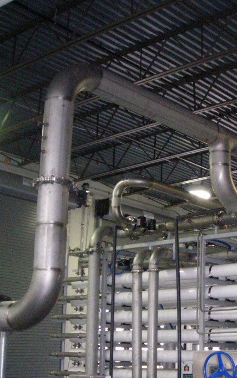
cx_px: 238
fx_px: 610
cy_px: 199
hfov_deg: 21.2
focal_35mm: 59
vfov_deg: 34.5
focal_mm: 6.3
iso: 494
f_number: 3.2
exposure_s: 1/60
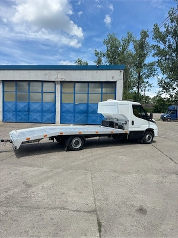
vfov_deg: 71.6
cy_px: 119
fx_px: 165
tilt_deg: -1.8
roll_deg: -1.3
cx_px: 89
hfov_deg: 56.8
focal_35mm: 24
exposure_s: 1/2331
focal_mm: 6.76
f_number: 1.78
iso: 80
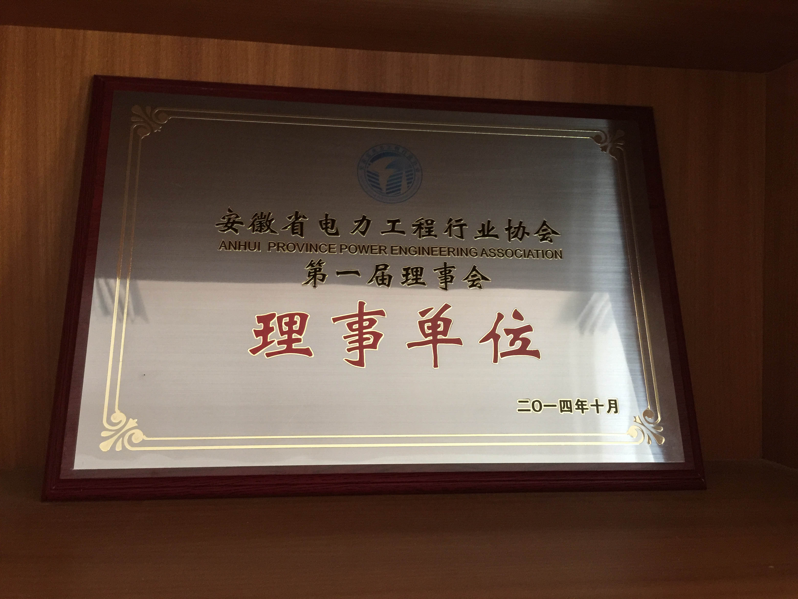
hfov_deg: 61.7
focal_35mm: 29
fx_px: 669
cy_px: 300
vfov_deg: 48.2
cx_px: 399
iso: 125
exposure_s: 1/15
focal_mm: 4.15
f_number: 2.2
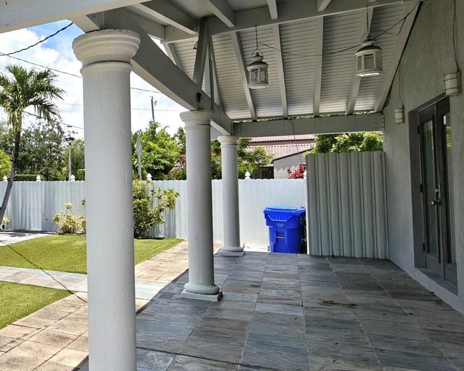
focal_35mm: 34
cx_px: -20
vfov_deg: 43.3
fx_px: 467
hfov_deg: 43.6
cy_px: 169
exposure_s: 1/1898
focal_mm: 2.31
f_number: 2
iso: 50
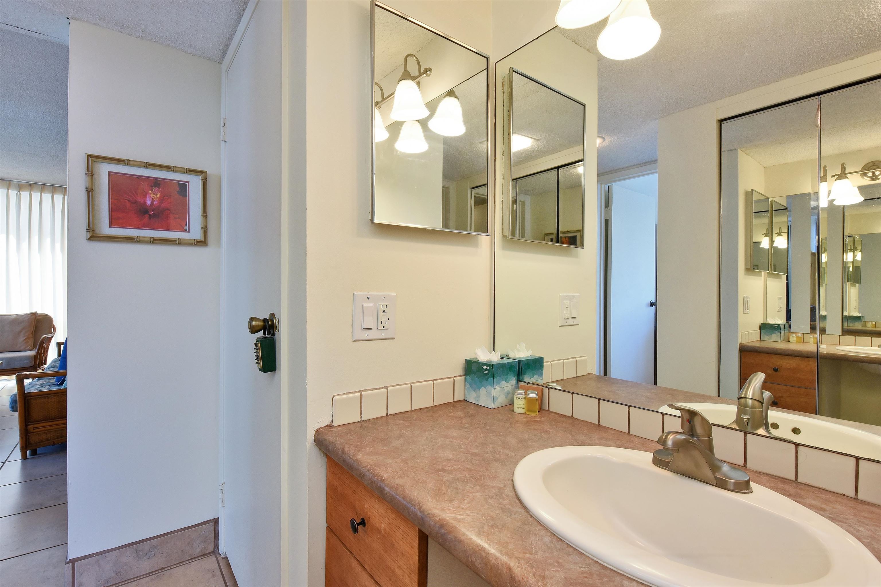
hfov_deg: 96.7
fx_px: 392
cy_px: 294
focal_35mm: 16
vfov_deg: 73.7
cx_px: 440
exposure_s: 1/60
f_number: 16
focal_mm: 16
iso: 1800
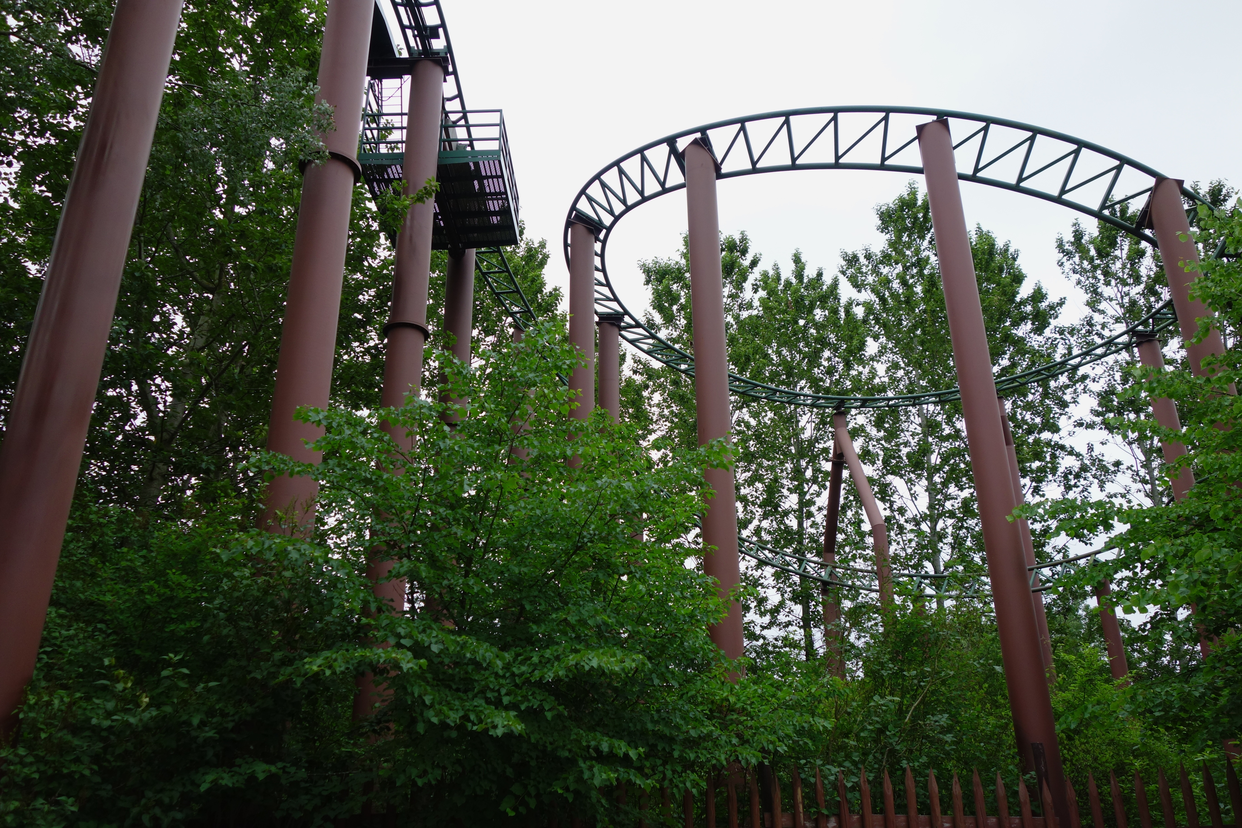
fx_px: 966
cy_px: 414
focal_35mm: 28
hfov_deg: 65.5
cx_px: 621
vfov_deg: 46.4
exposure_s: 1/640
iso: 125
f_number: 3.2
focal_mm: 10.4
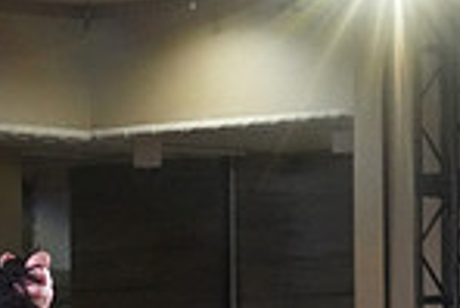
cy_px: 596
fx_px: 4963
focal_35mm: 388
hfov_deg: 5.2
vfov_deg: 3.5
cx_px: -320
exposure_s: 1/320
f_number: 5.6
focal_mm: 66
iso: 5000
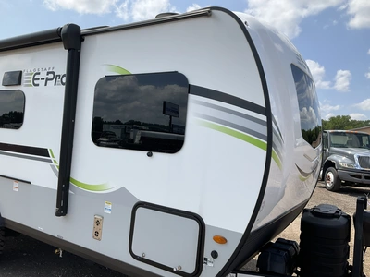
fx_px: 310
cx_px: 185
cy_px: 138
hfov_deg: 61.7
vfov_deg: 48.2
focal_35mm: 29
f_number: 1.8
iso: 25
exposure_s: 1/1534
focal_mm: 3
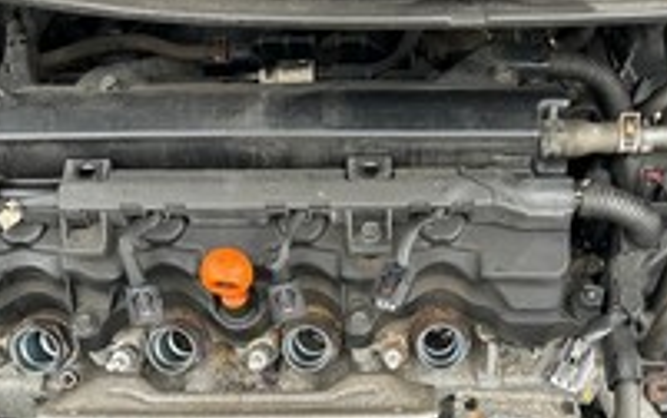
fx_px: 873
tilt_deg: -63.1
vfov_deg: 26.2
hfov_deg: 41.6
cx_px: 395
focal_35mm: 48
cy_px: 358
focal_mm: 5.7
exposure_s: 1/103
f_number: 1.5
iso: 125
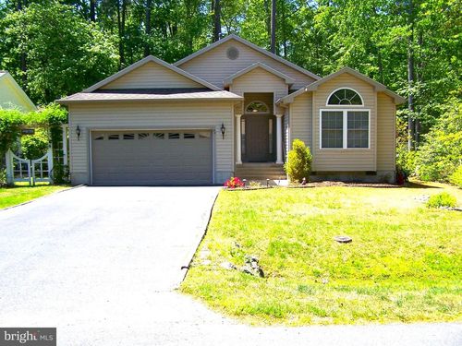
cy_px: 173
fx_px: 507
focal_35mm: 38
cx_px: 231
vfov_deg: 37.7
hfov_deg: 49.0
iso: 80
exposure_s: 1/750
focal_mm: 6.3
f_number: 2.8
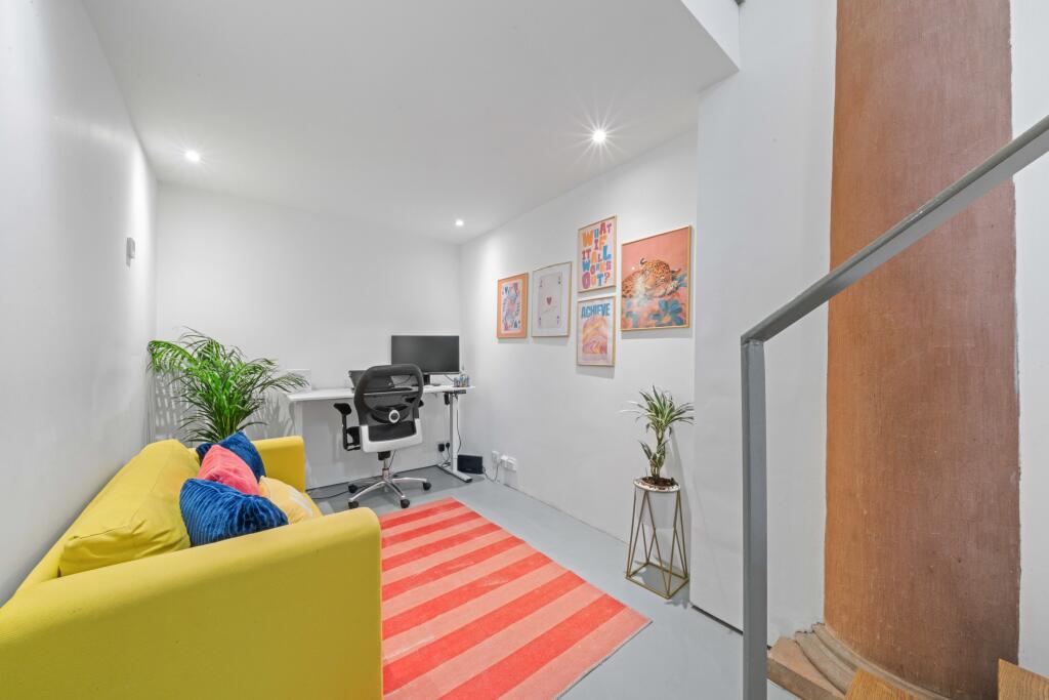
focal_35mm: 12
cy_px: 350
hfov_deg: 112.6
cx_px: 524
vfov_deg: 90.0
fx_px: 350
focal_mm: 12
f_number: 22
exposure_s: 15
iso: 800
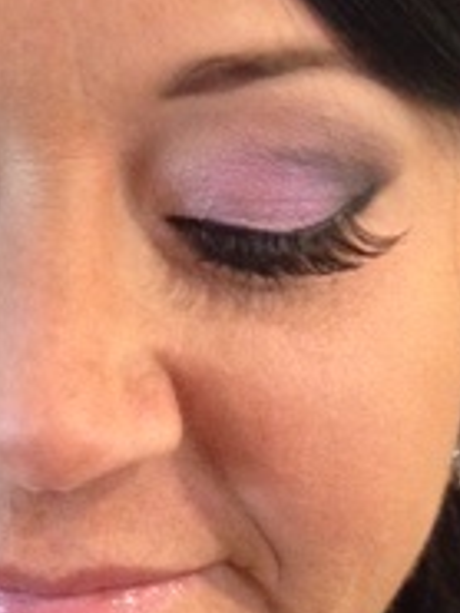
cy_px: 441
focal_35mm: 121
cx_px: 86
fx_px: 2141
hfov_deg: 12.2
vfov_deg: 16.2
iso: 320
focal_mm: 4.28
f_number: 2.4
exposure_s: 1/20
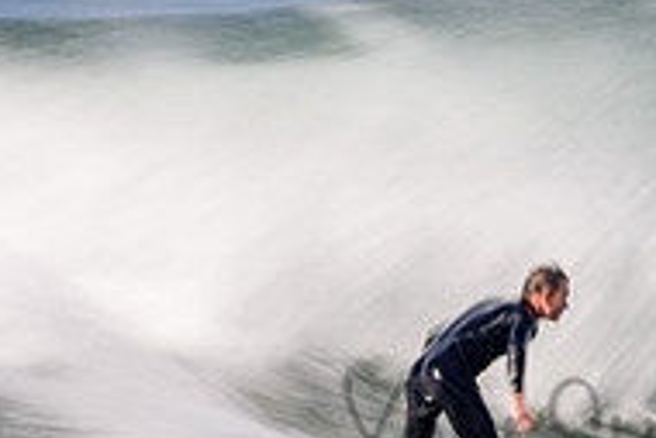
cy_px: 402
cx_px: 697
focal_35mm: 2013
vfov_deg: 0.7
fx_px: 36708
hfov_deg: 1.0
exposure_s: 1/20
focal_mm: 440
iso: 100
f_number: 18
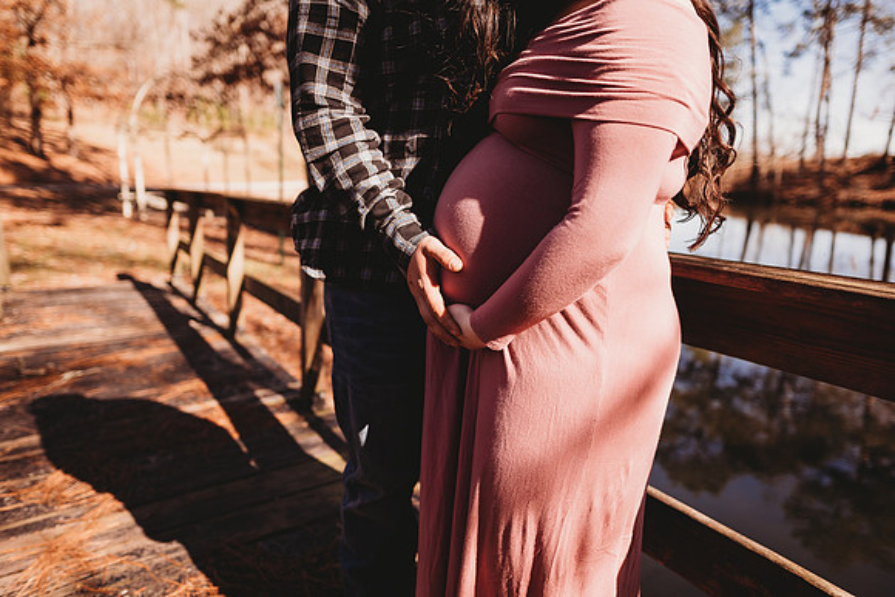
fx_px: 597
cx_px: 448
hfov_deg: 73.7
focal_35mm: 24
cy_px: 298
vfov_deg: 53.2
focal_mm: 24
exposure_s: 1/1250
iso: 100
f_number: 2.2
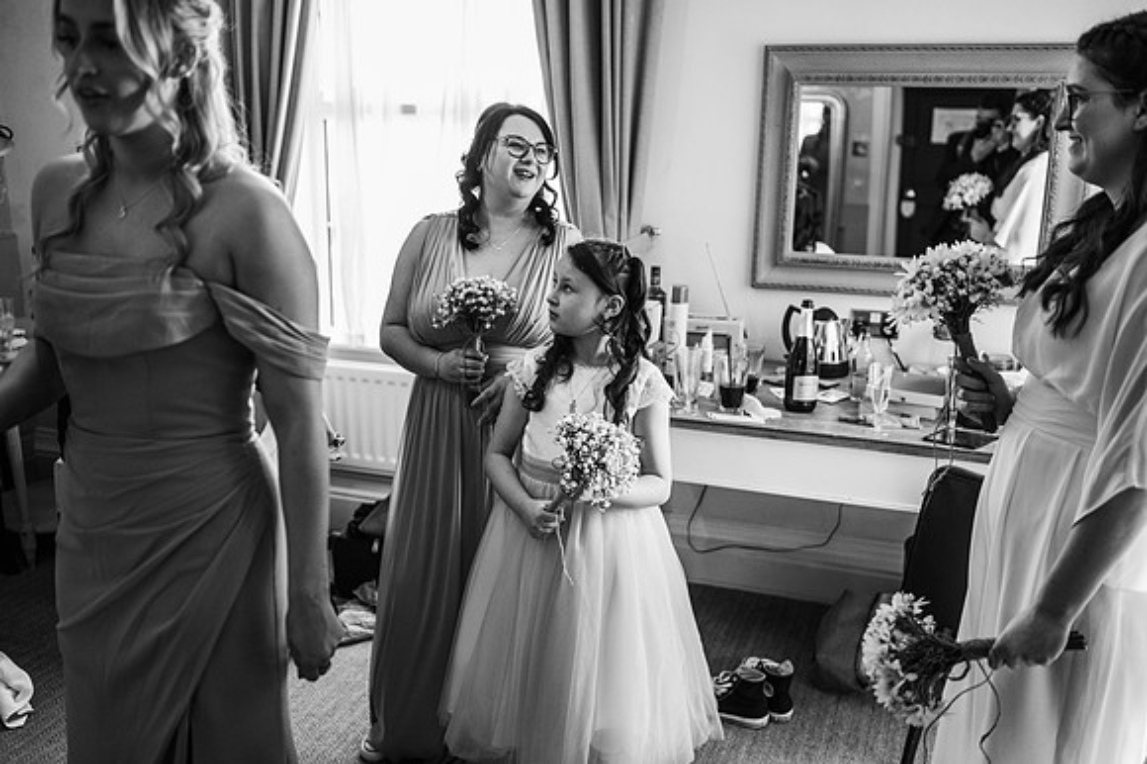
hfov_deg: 54.5
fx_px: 1114
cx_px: 574
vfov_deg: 37.8
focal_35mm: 35
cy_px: 382
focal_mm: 35
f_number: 2
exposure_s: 1/200
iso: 900
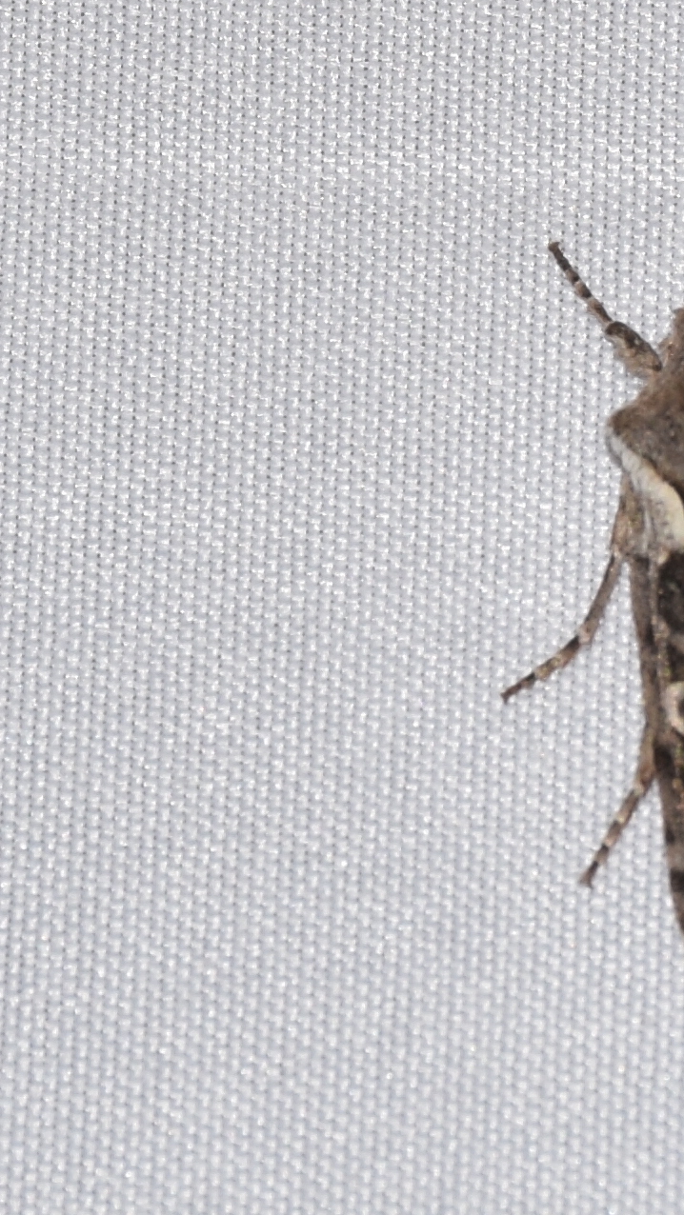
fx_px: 10670
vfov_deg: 6.5
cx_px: 838
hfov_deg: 3.7
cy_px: 608
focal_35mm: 331
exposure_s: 1/160
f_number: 13
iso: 100
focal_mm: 140
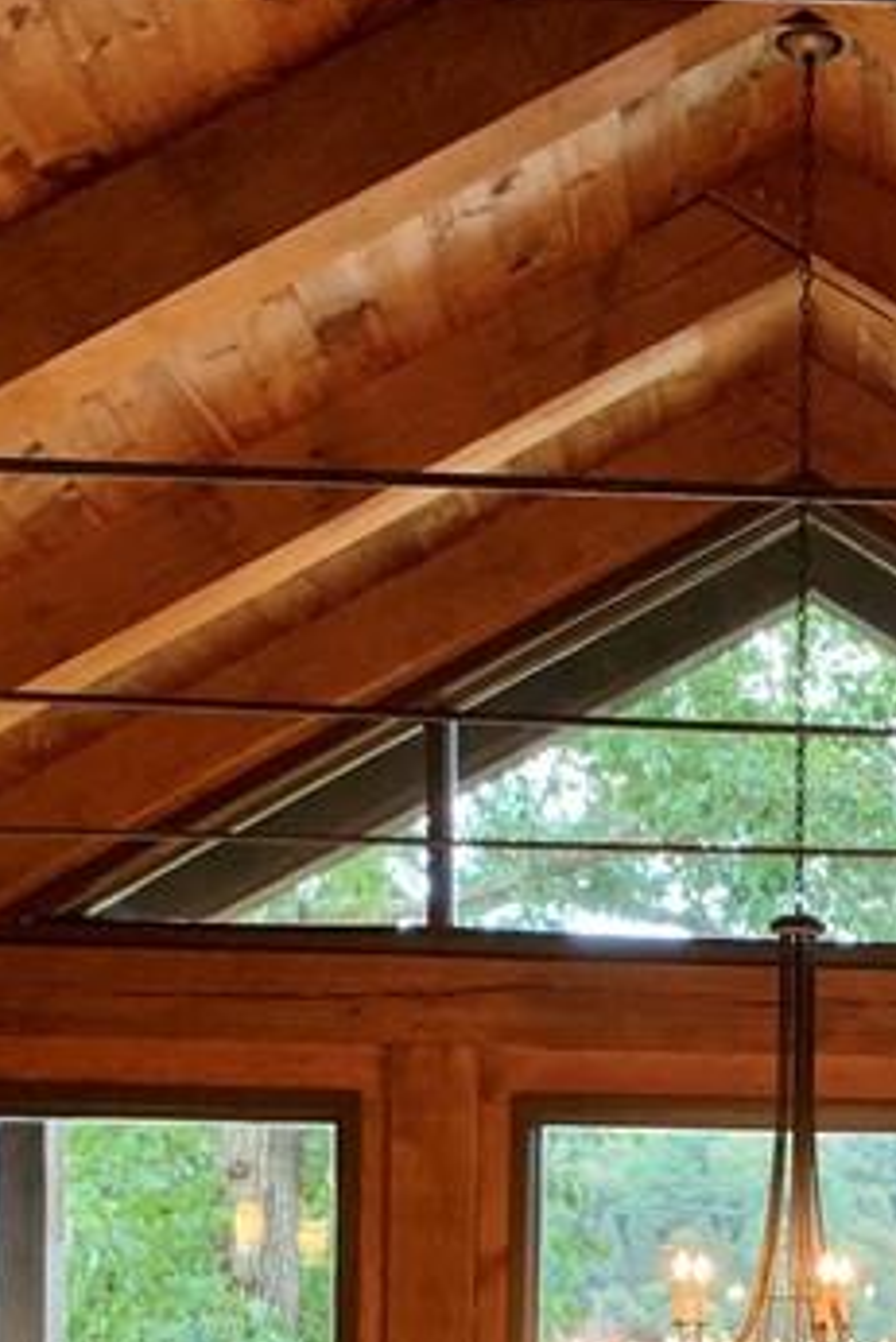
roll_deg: -1.0
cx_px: 981
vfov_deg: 23.9
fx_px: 2983
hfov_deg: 16.6
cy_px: 1431
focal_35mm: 80
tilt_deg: +0.3
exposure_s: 1/60
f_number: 1.8
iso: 200
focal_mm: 4.25
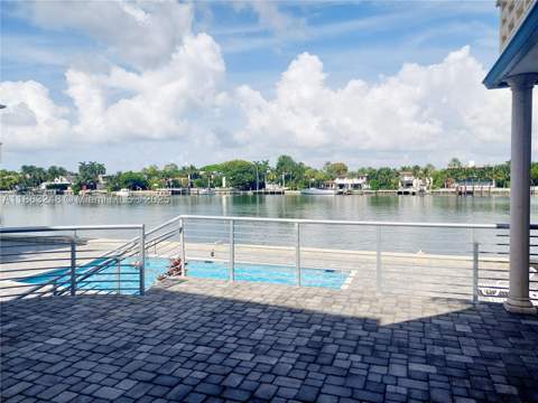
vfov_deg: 56.8
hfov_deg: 71.6
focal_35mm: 24
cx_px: 269
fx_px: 373
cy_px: 202
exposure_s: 1/3333
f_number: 1.8
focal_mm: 5.23
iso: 40
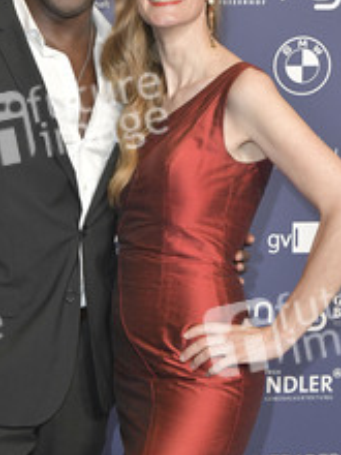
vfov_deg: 23.3
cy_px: 225
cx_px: 122
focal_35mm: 84
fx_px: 1103
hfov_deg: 17.5
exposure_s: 1/250
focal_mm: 48
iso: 2000
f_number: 6.3
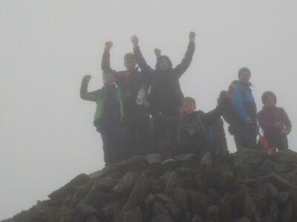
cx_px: 148
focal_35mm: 71
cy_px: 111
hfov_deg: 27.4
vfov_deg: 20.7
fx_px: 609
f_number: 5.3
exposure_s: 1/1000
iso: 125
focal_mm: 9.7
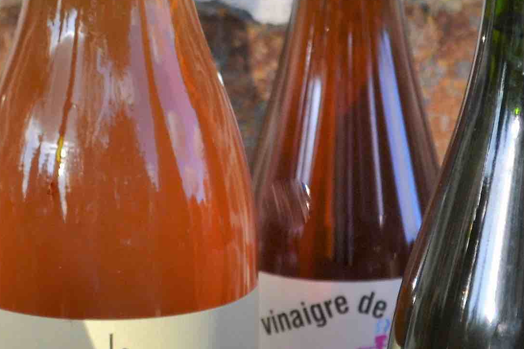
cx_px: 170
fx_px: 5067
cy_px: 239
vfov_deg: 3.9
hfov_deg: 5.9
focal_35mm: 348
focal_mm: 55
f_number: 5.6
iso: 160
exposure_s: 1/125
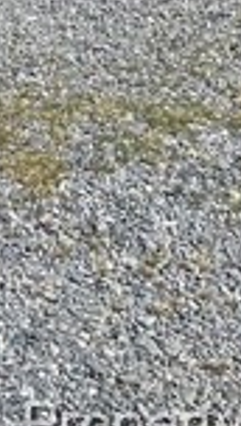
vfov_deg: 12.0
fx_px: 1617
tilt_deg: +4.9
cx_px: -261
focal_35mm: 143
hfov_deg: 8.1
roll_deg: +0.4
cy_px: -605
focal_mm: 4.2
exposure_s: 1/2451
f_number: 1.6
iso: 32
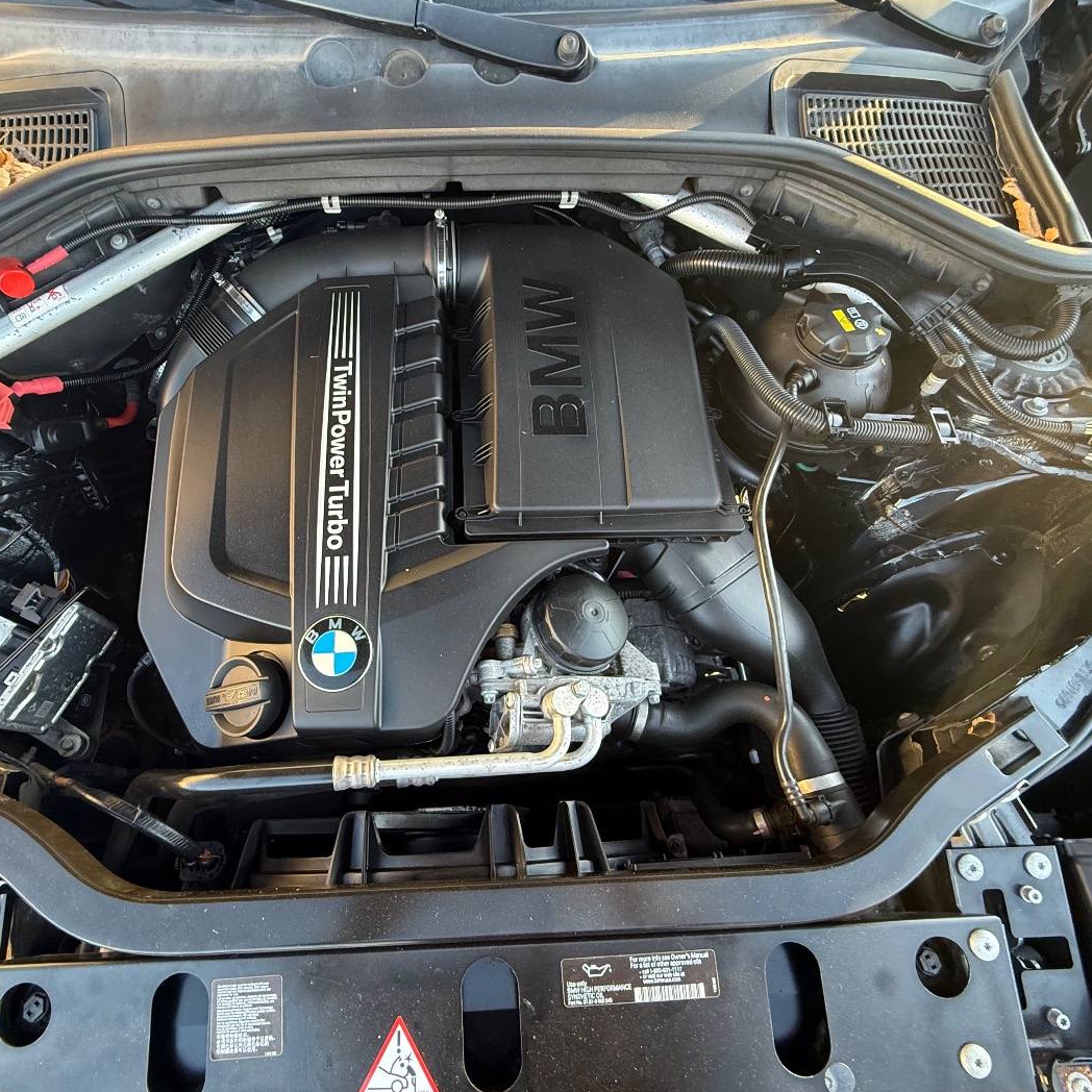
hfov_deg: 83.5
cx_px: 473
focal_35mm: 17
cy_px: 541
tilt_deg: -63.6
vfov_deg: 84.0
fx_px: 607
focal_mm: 2.22
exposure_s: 1/94
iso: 320
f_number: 2.2
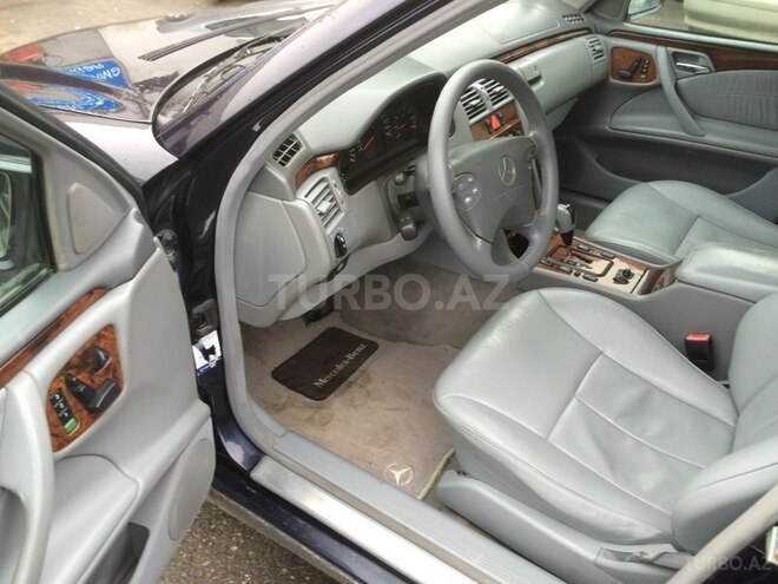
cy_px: 292
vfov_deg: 48.2
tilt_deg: -35.7
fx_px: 652
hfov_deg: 61.7
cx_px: 389
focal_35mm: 29
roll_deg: +1.1
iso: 32
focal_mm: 4.15
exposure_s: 1/50
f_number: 2.2
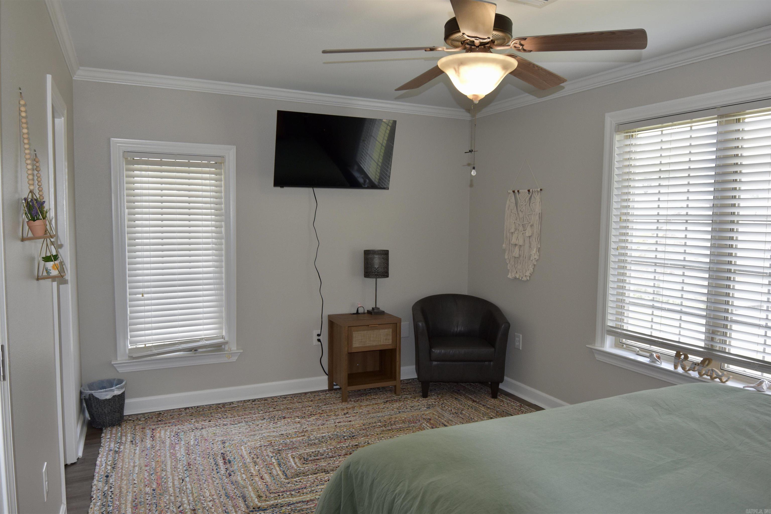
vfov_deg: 53.1
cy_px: 257
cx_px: 386
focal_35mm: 24
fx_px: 514
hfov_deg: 73.7
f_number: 4
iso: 400
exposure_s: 1/125
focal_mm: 16
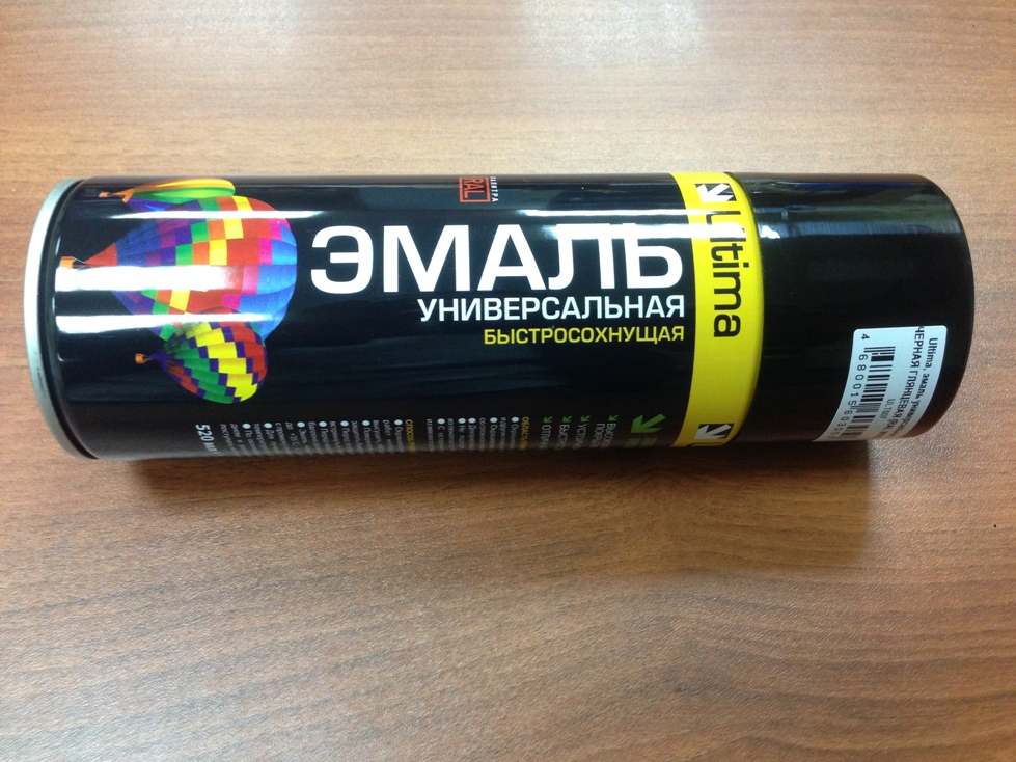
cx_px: 508
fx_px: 968
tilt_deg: -60.1
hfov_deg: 55.4
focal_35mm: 33
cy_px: 381
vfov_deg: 42.9
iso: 200
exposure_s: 1/20
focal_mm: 4.12
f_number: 2.4
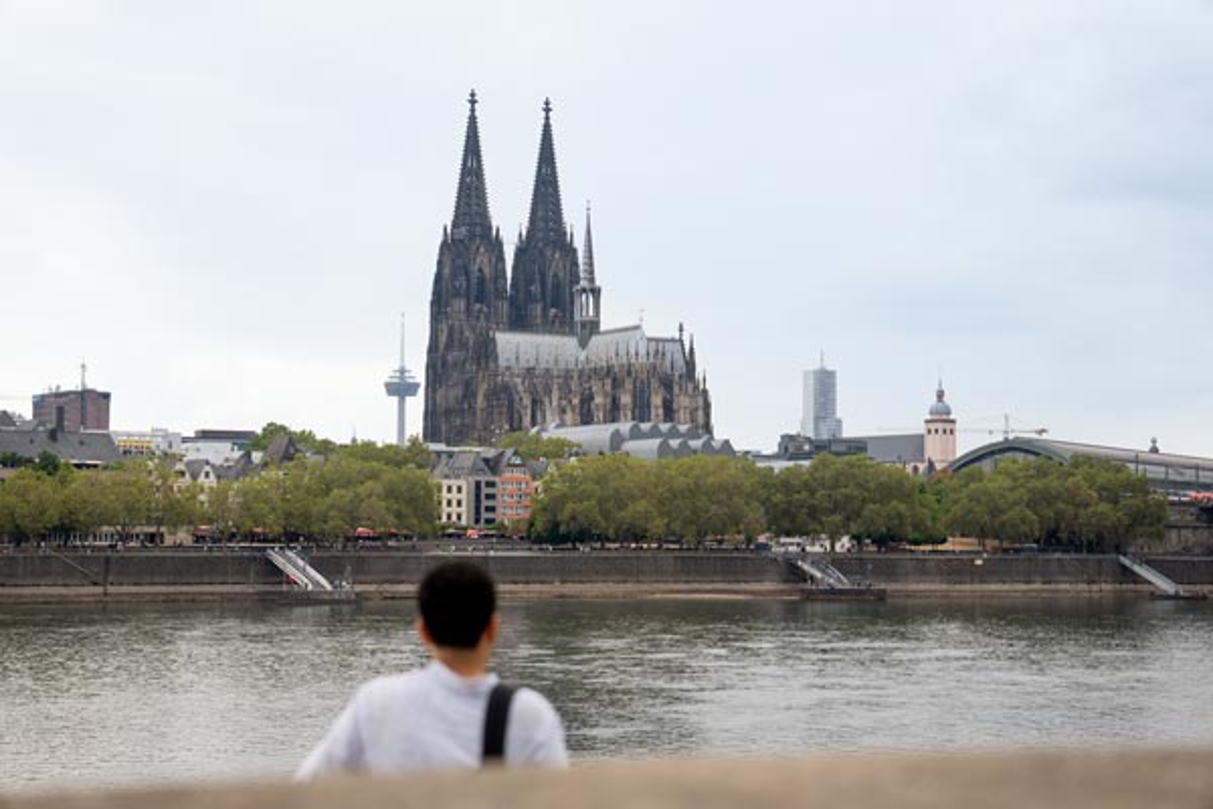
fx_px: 2358
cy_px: 404
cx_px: 606
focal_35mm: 70
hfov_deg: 28.8
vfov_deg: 19.5
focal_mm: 70
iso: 500
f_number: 2.8
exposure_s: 1/1250
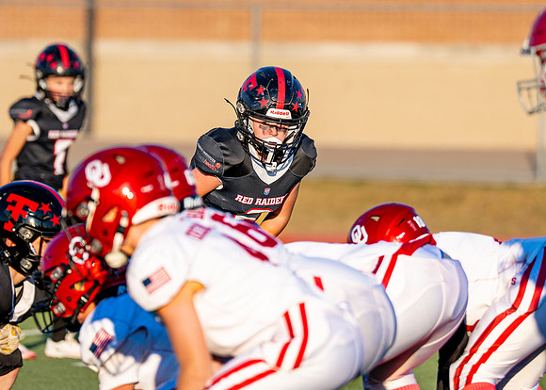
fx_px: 7142
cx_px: 251
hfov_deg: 4.4
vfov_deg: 3.1
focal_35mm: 461
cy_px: 118
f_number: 2.8
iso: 100
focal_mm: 200
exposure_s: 1/1600
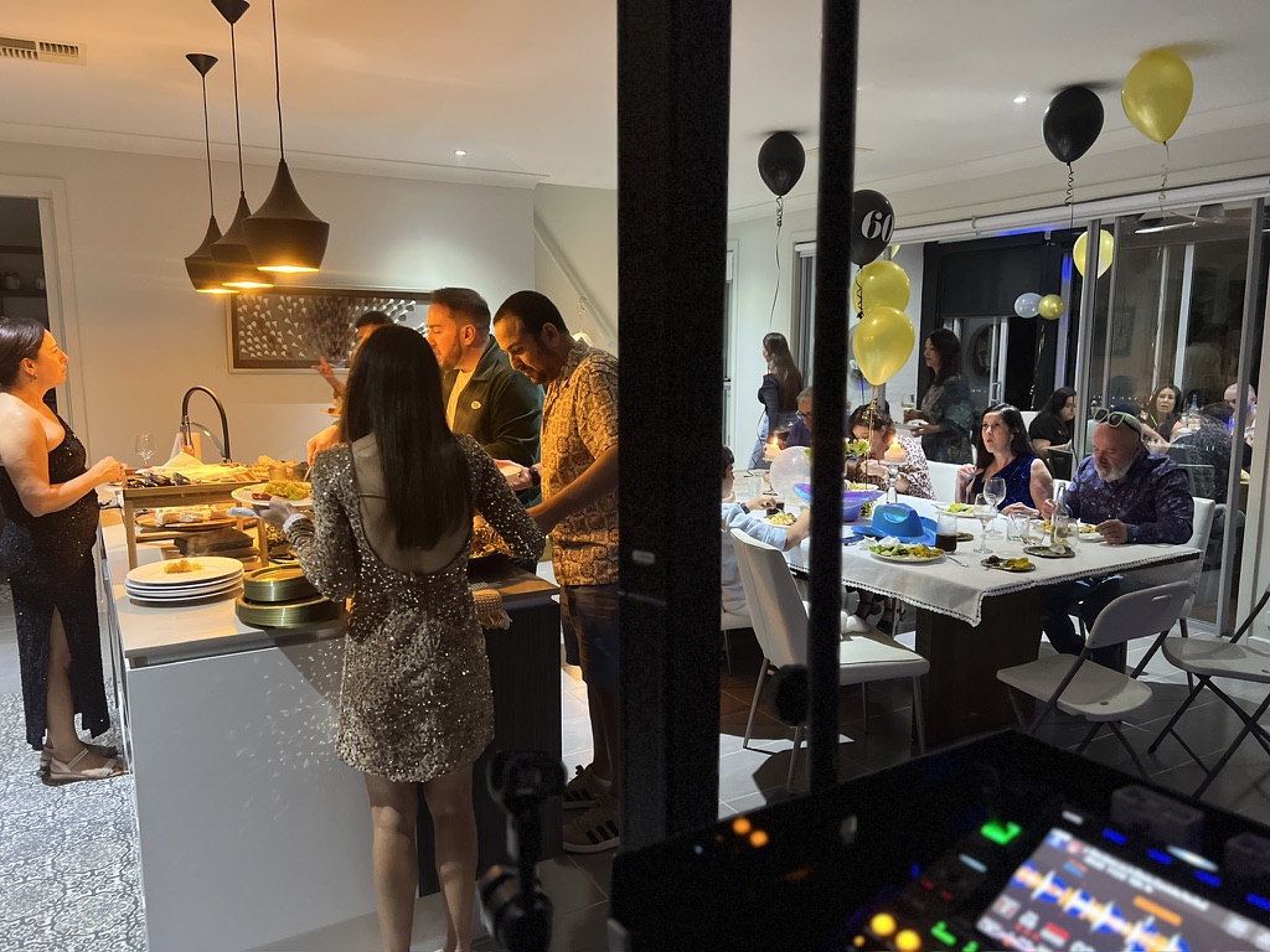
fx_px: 954
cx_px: 635
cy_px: 476
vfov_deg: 53.1
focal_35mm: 26
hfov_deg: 67.3
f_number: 1.5
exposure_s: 1/50
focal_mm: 5.7
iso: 500
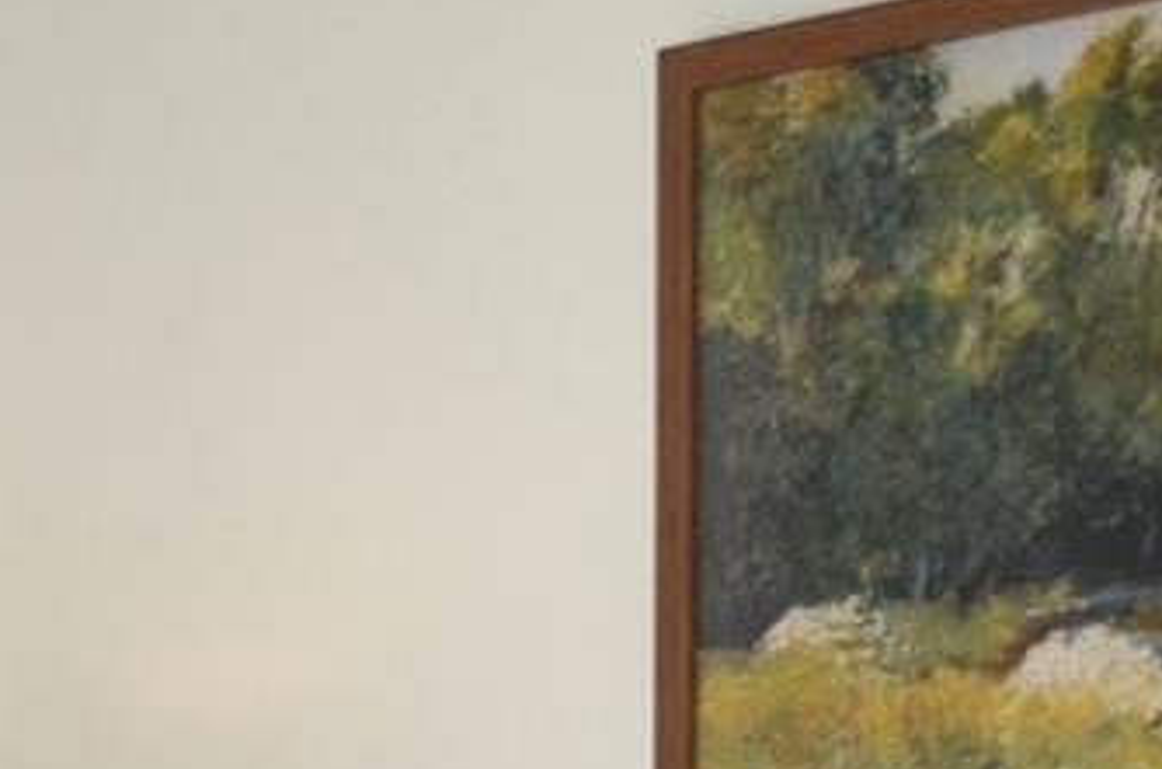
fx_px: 5088
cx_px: -310
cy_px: 1547
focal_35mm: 158
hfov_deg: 12.6
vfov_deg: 8.2
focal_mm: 22
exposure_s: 1/200
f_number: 4.5
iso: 100
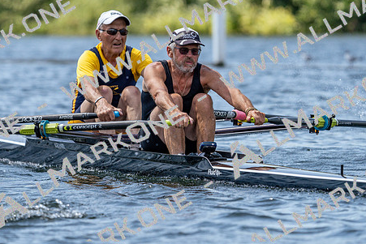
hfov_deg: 4.5
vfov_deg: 3.0
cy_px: 103
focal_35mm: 454
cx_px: 161
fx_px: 4617
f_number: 6.3
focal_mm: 353
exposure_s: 1/2000
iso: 400
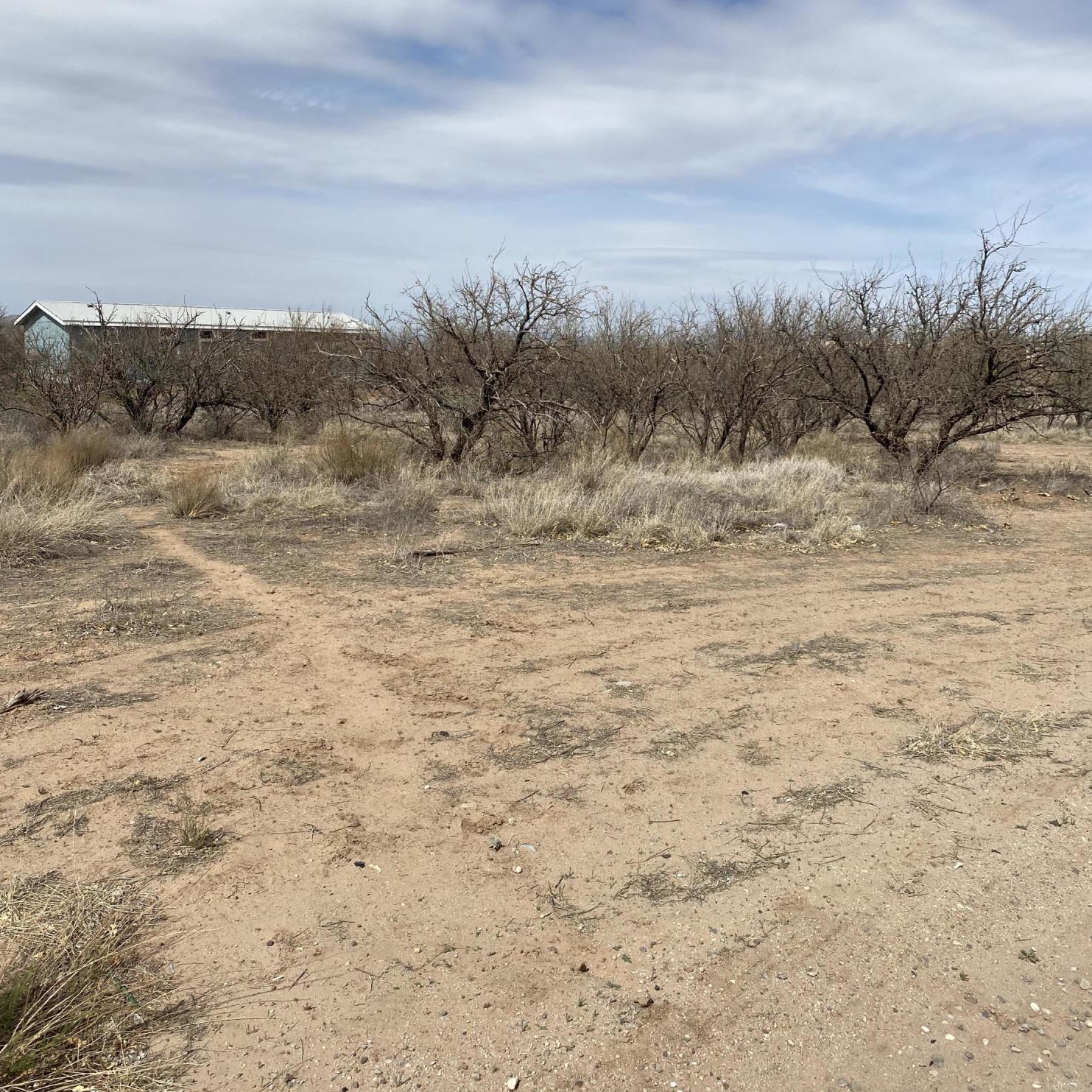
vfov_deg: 52.5
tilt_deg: -7.6
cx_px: 542
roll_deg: +0.4
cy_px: 525
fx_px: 1106
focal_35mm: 31
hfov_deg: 52.5
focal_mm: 4.25
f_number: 1.8
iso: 32
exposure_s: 1/5495
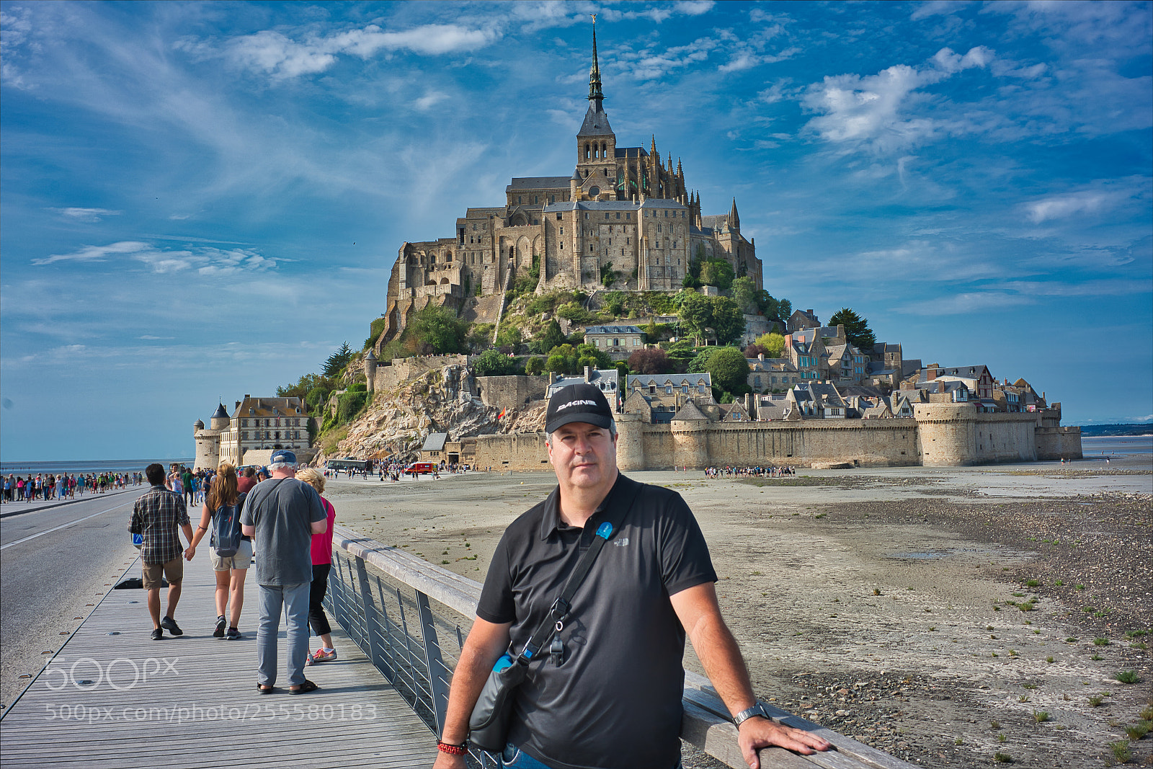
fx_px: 1121
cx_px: 576
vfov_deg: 37.9
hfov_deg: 54.4
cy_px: 384
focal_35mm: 35
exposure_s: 1/160
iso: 100
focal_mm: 35
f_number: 10
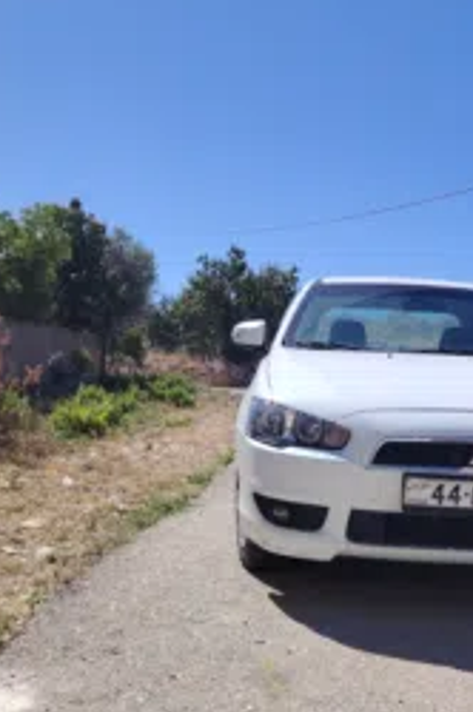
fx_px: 790
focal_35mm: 40
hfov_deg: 32.6
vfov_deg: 47.2
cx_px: 359
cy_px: 510
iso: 121
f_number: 1.75
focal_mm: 5.25
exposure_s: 1/1214
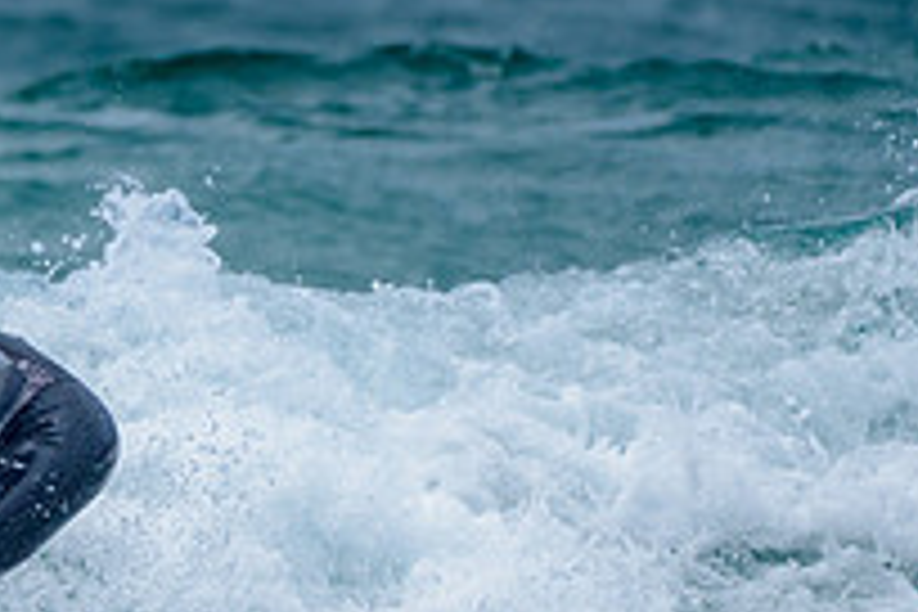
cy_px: 565
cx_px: -170
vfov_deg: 0.8
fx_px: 44494
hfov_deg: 1.2
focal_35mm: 1745
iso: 200
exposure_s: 1/2000
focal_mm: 500
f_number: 5.6
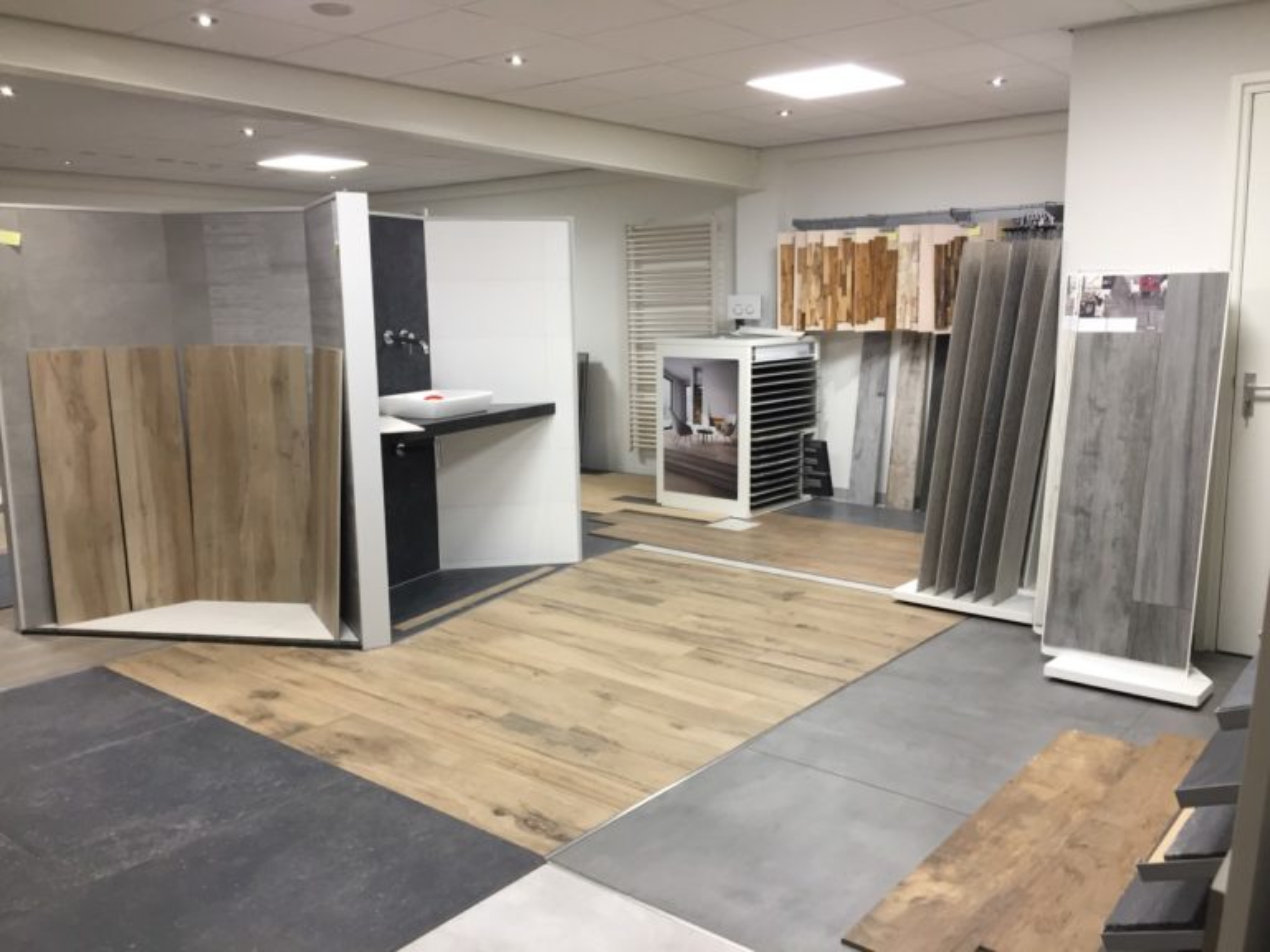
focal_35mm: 29
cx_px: 635
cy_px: 476
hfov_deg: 61.7
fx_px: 1064
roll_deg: -0.2
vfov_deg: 48.2
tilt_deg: -8.2
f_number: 2.2
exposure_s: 1/33
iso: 80
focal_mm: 4.15
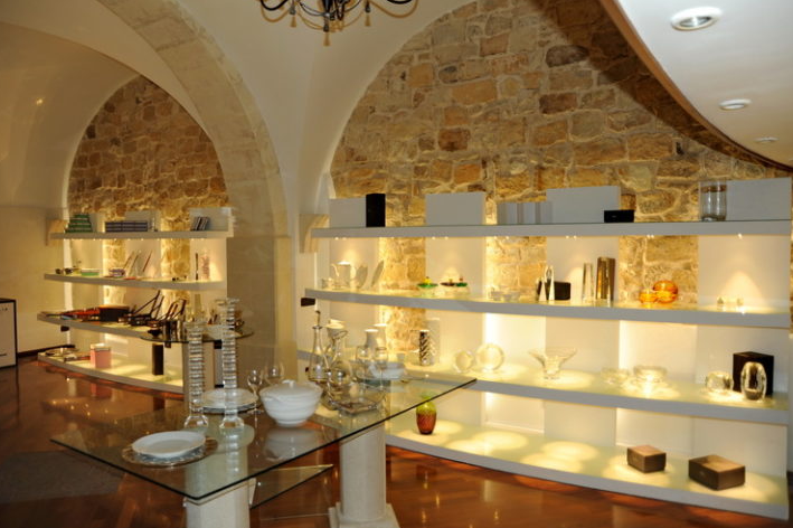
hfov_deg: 69.4
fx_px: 572
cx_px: 386
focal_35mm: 26
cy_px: 258
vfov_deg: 49.5
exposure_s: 1/60
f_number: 3.5
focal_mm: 24
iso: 250
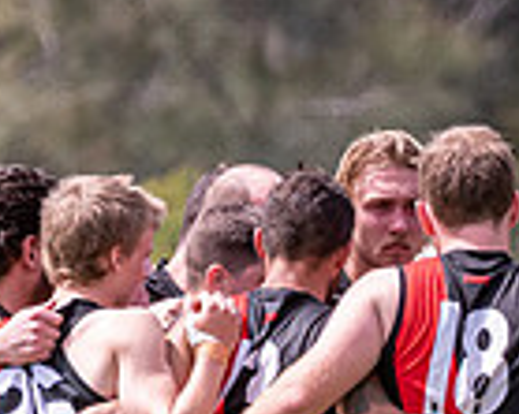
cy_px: 835
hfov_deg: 0.9
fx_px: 31513
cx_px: 671
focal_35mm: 2053
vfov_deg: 0.8
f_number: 6.3
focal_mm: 360
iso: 800
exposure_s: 1/2000
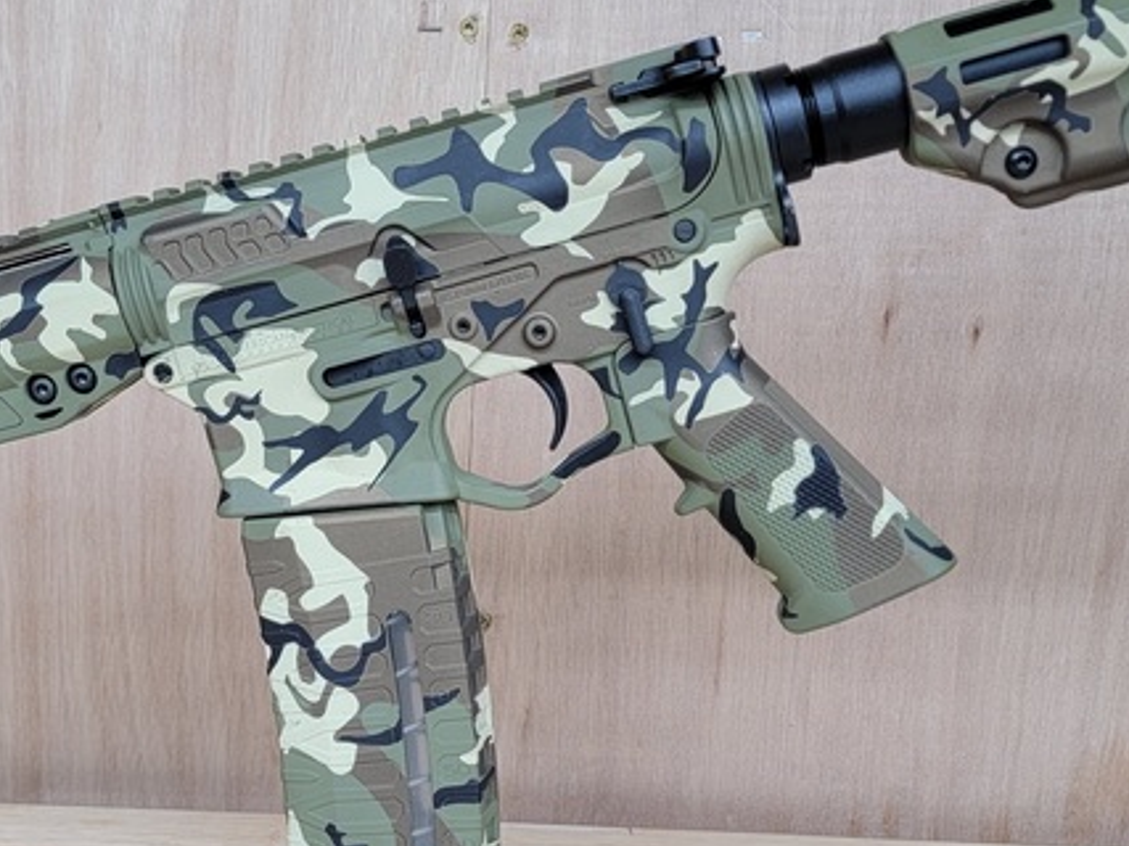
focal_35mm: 45
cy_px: 486
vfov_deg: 32.1
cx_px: 460
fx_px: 1467
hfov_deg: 41.9
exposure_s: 1/60.2
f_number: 1.8
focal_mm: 6.7
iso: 200
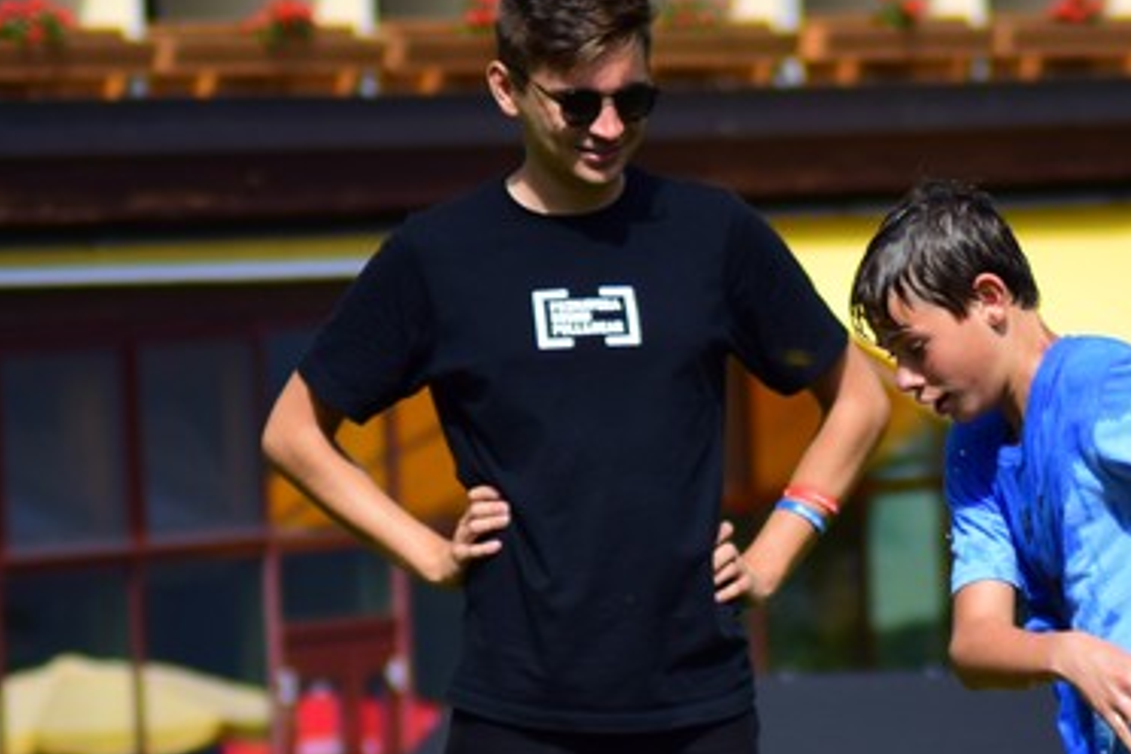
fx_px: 14262
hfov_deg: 4.5
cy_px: 999
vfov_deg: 3.0
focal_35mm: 454
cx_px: 1158
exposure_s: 1/1250
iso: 200
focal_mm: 110
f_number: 4
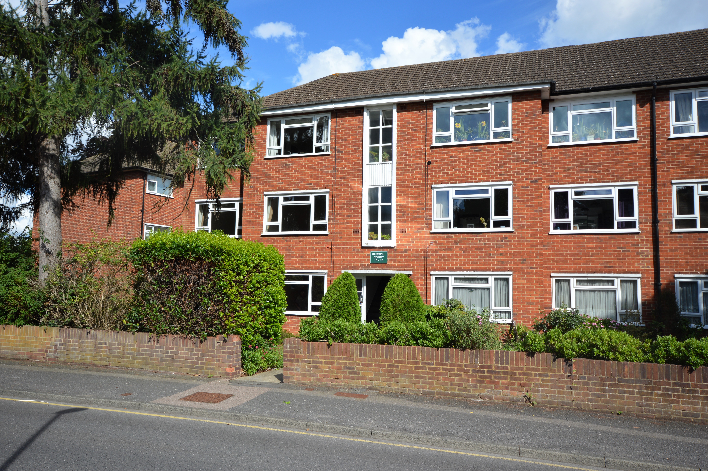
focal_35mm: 27
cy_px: 236
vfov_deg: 47.9
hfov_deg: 67.4
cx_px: 354
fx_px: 531
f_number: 8
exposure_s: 1/250
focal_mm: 18
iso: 100
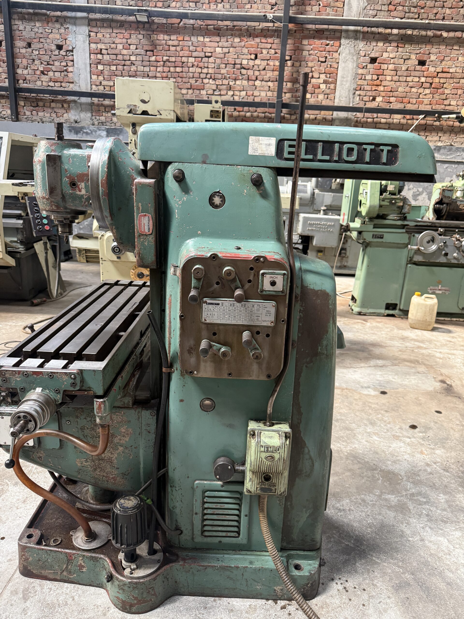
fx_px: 429
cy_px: 310
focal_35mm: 24
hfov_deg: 56.8
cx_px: 232
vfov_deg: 71.6
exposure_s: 1/60
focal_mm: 6.76
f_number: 1.78
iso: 250
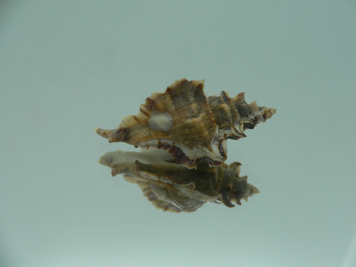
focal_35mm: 37
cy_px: 132
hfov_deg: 50.1
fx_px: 380
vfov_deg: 38.7
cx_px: 184
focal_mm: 4.6
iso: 80
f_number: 2.8
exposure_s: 1/60
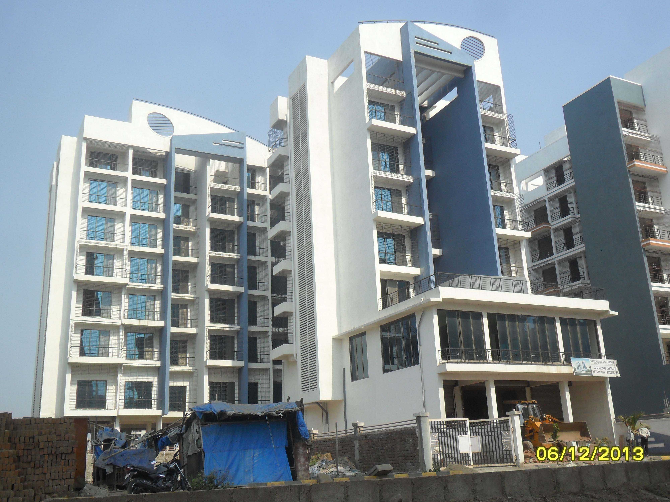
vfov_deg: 38.7
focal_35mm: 37
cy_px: 251
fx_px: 716
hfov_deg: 50.1
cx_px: 335
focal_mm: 6.6
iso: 100
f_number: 4
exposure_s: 1/1000
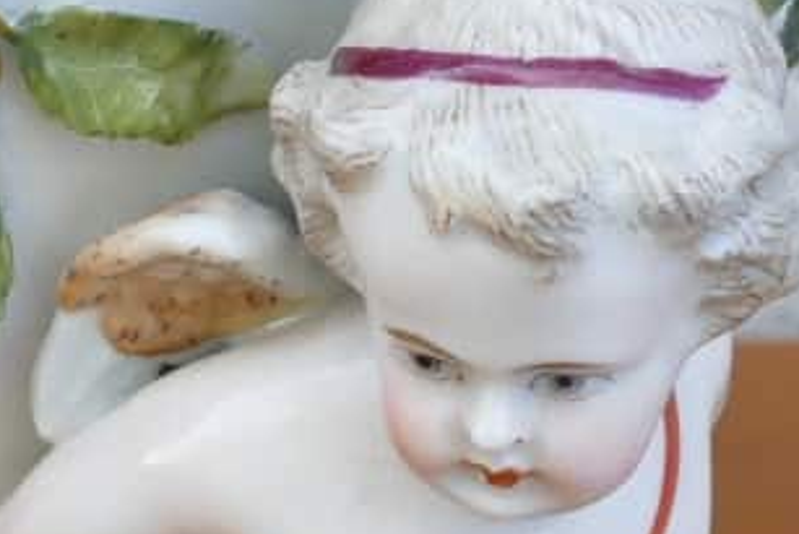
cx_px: -65
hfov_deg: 8.2
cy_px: 141
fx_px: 5507
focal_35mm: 248
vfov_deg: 5.5
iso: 160
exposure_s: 1/80
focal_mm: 17
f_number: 4.5
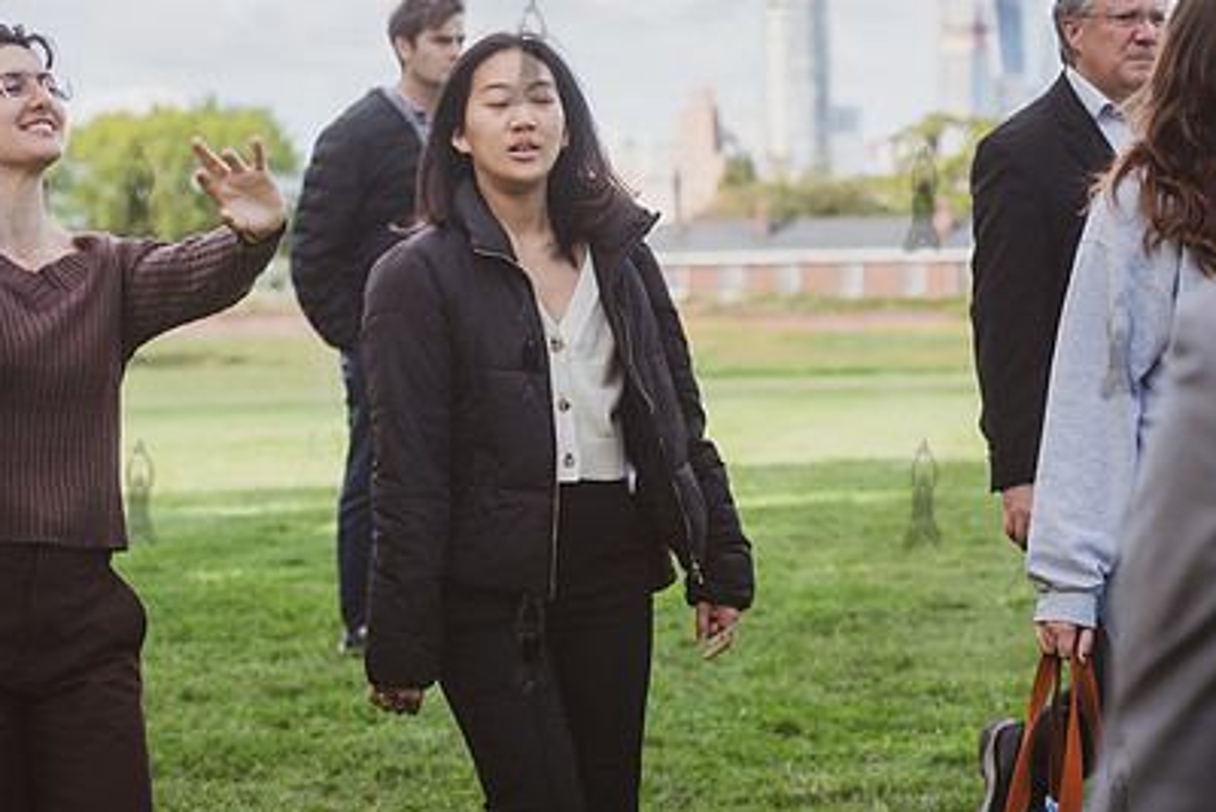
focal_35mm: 116
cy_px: 345
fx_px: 3919
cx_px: 529
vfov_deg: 11.8
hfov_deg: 17.6
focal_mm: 80
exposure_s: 1/800
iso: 250
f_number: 4
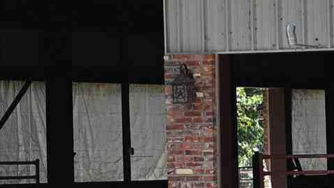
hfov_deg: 5.7
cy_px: -46
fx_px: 3285
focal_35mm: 371
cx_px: -275
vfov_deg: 3.3
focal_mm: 55
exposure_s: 1/250
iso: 200
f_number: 4.5
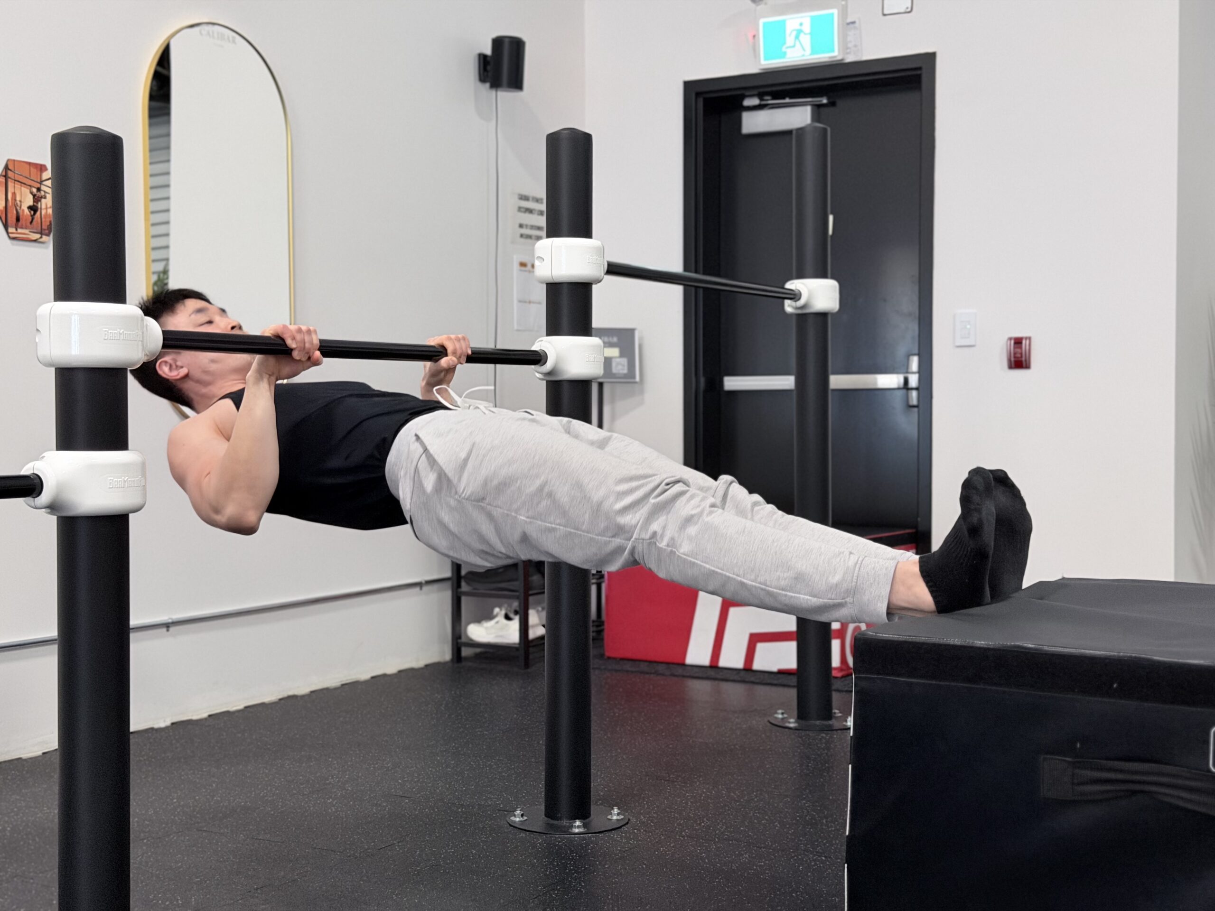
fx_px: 1685
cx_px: 608
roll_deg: +0.4
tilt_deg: -0.7
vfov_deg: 30.3
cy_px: 456
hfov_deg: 39.7
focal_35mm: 48
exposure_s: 1/40
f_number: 1.78
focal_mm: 6.76
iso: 250
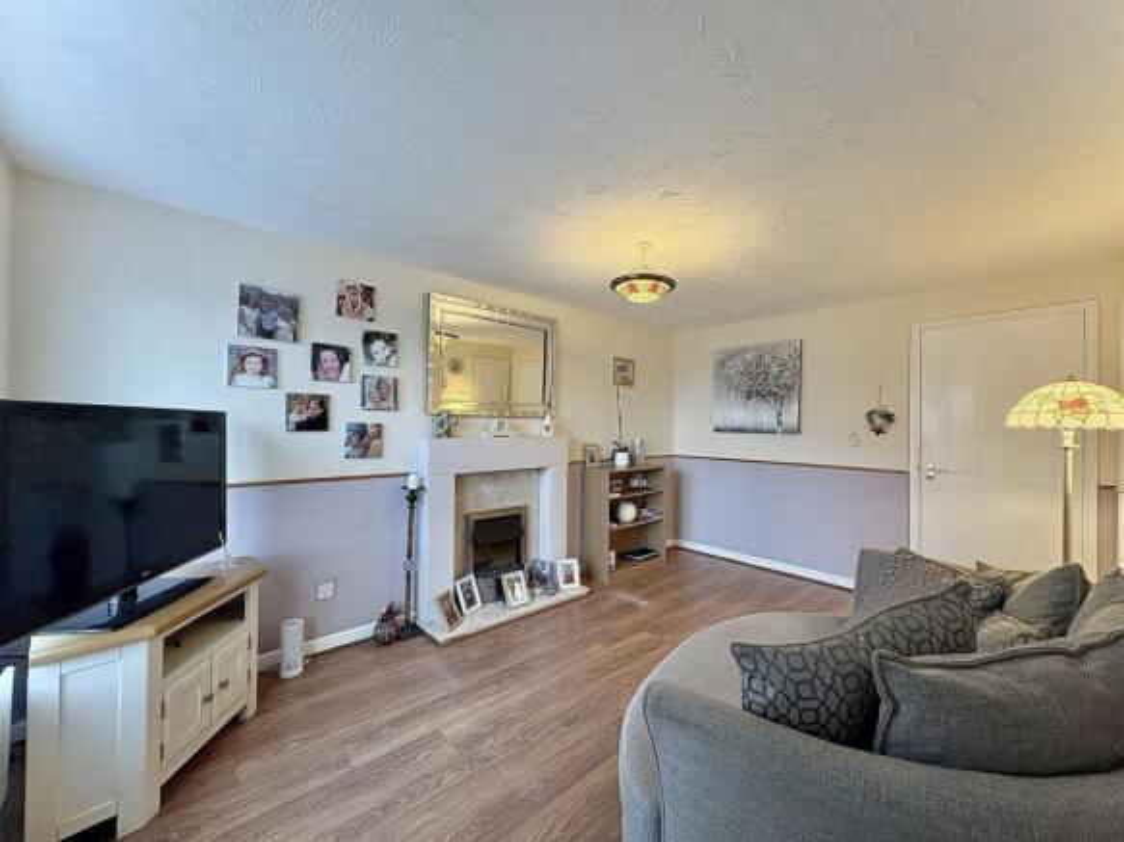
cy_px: 421
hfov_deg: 102.1
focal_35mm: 14
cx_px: 562
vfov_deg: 85.7
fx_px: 454
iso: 250
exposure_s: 1/50
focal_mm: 2.22
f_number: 2.2
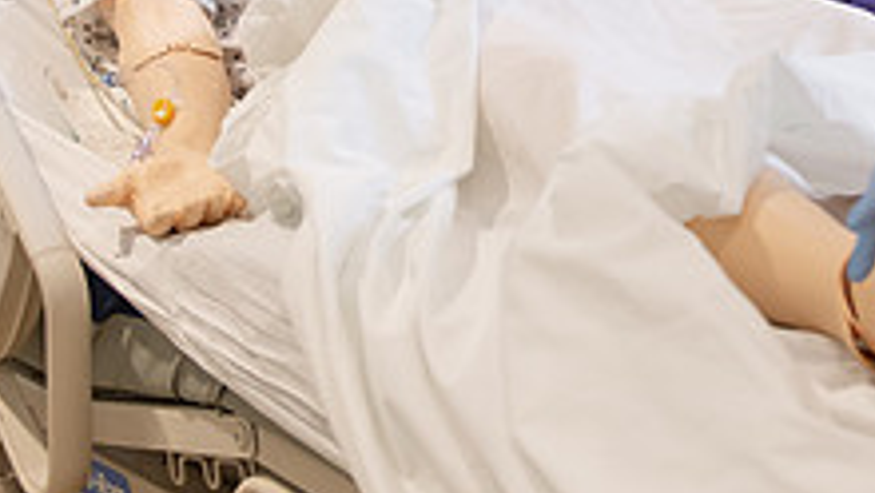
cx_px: 660
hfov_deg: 26.2
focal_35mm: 80
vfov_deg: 14.5
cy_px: -129
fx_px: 1857
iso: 640
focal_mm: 29
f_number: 3.2
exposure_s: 1/125
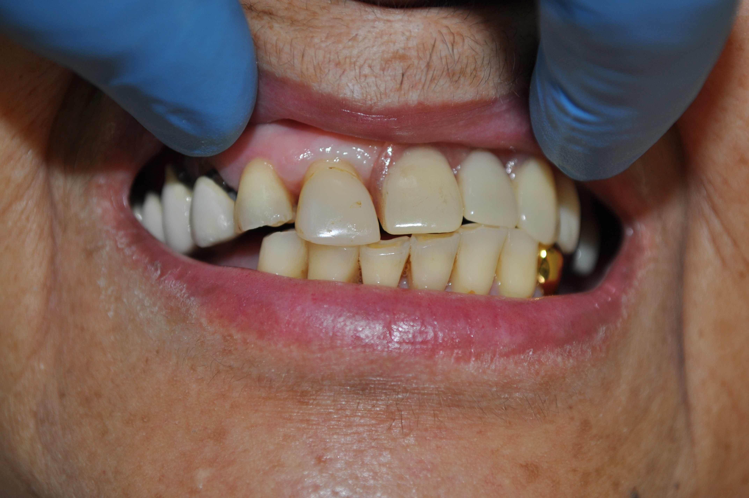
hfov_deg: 24.6
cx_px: 374
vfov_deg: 16.5
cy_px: 249
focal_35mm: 82
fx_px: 1714
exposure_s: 1/60
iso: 250
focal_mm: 55
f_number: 5.6
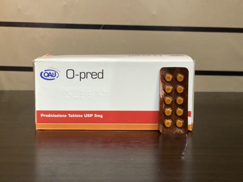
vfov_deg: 28.0
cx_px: 122
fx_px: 365
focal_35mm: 52
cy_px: 91
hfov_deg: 36.8
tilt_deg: -8.6
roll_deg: -0.4
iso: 250
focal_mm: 6
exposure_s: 1/40
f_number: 2
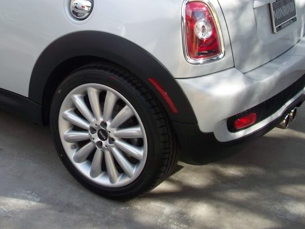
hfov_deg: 27.8
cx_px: 47
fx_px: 599
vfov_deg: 21.2
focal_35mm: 68
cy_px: 25
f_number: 2.8
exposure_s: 1/354
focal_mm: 6.2
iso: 80
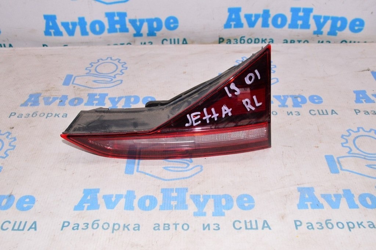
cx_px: 188
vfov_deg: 34.2
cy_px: 125
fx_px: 407
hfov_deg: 49.6
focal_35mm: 39
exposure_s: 1/200
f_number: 8
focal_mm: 26
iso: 1600
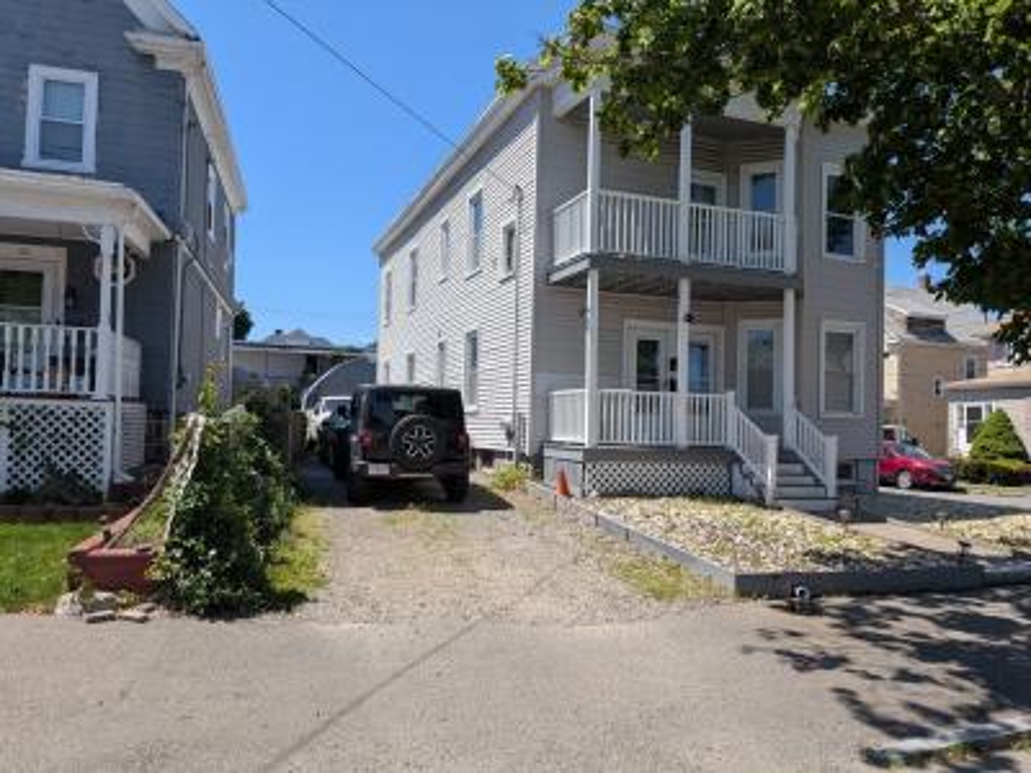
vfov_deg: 56.8
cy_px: 386
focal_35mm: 24
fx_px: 715
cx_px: 516
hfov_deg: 71.6
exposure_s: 1/1211
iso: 27
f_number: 1.7
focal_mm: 4.53
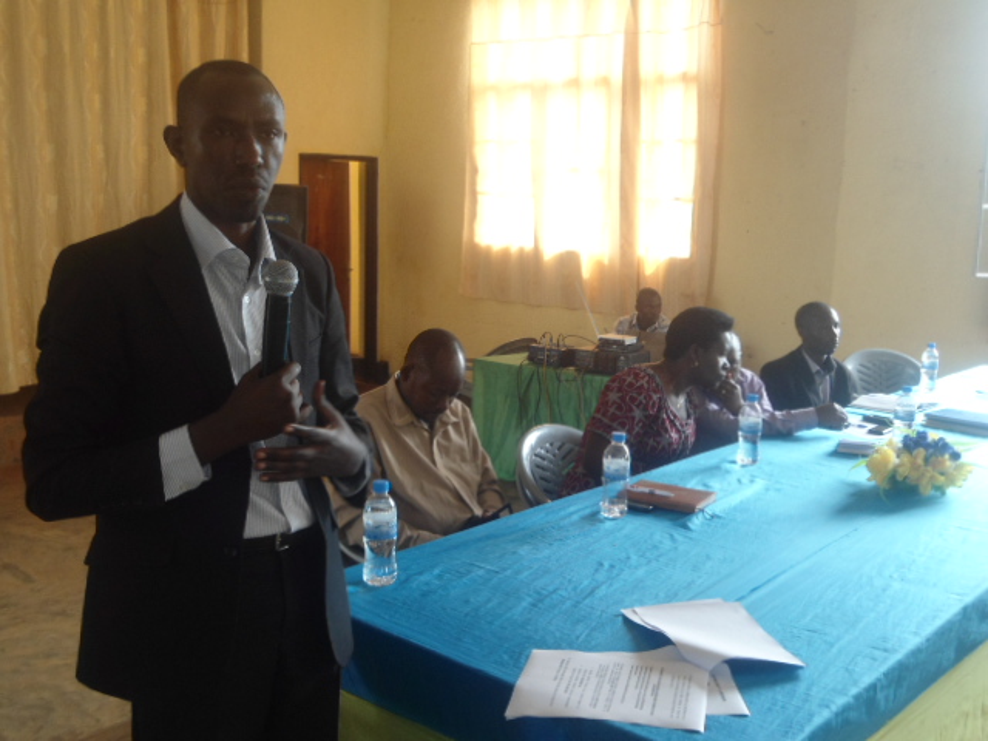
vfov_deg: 38.7
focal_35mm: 37
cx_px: 494
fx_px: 1056
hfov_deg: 50.1
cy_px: 370
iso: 200
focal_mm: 6.7
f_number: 3.2
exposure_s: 1/40
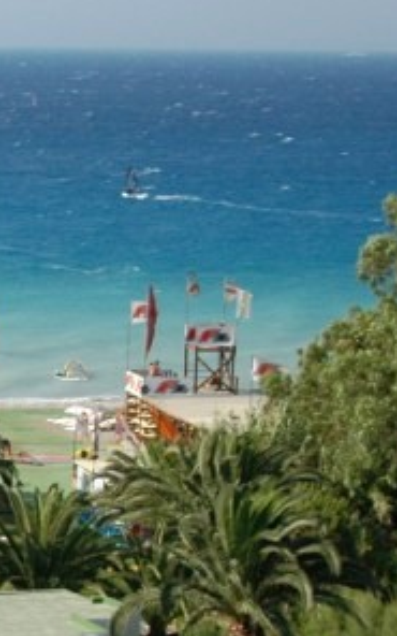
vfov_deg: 14.1
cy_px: 476
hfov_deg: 8.0
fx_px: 2562
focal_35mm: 148
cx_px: -639
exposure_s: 1/1000
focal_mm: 28
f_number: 5.6
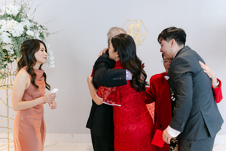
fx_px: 220
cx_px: 113
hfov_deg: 54.4
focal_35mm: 35
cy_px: 76
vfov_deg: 37.9
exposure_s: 1/125
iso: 320
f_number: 1.4
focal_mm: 35
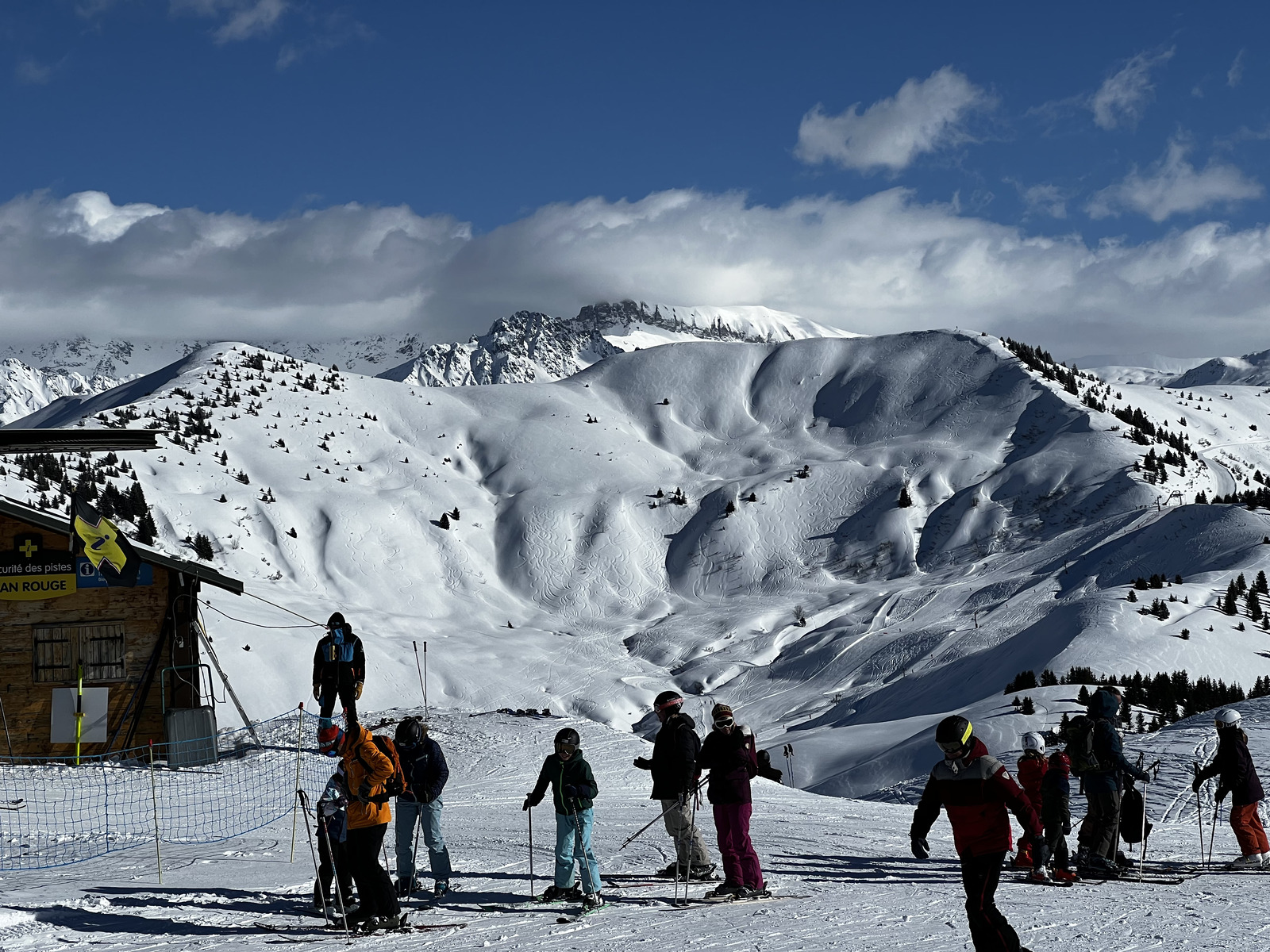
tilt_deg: +0.5
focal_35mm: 77
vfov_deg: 19.1
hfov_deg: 25.3
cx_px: 635
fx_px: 2825
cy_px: 476
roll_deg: +1.6
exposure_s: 1/2660
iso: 32
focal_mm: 9
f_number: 2.8
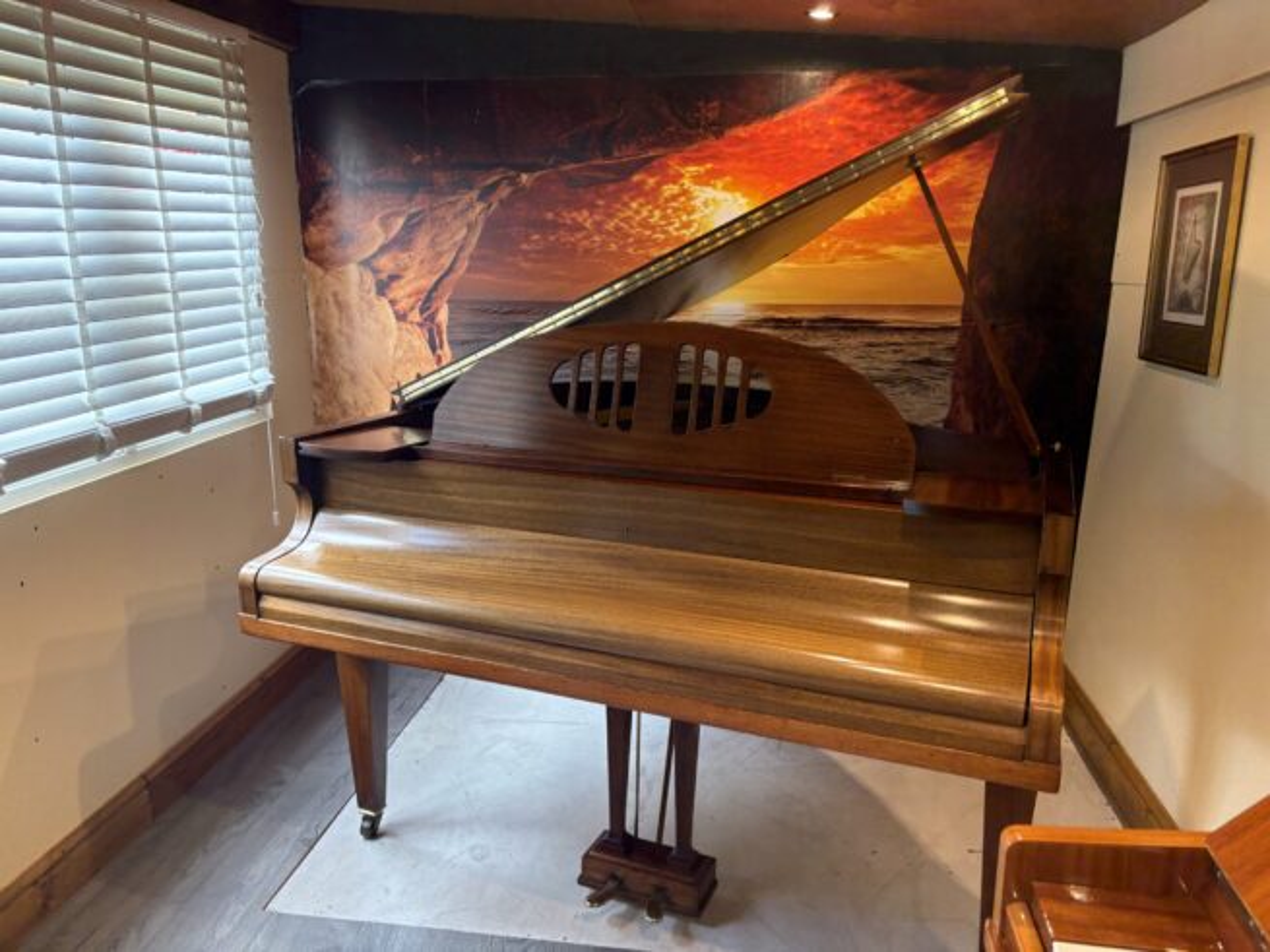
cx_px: 635
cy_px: 476
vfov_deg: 53.0
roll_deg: -1.2
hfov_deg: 67.3
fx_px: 954
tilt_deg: -12.8
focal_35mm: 26
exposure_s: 1/50
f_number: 1.6
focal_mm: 5.96
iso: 100
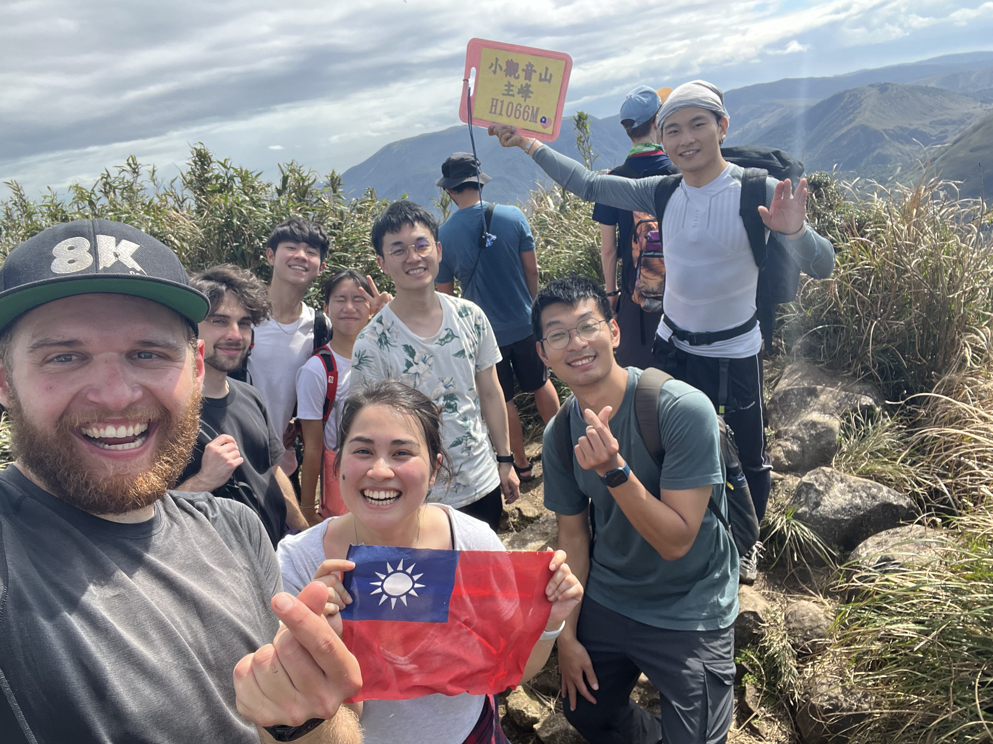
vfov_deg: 56.8
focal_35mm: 24
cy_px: 386
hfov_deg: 71.6
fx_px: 688
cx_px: 490
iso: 32
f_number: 2.2
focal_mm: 2.71
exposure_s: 1/535
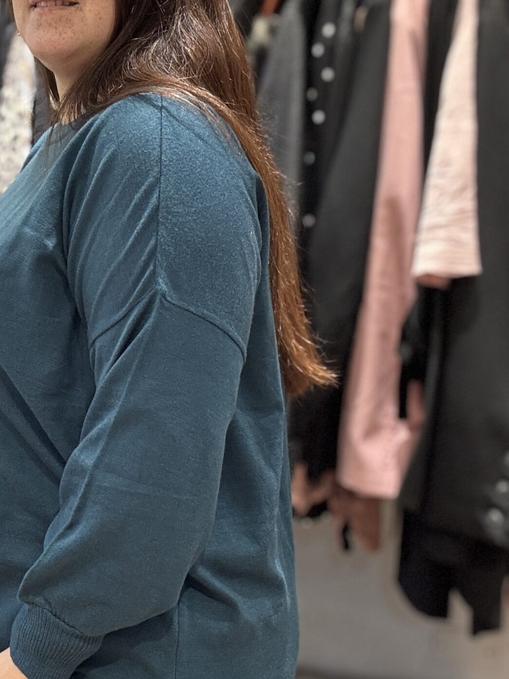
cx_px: 78
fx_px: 1078
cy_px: 334
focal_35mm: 55
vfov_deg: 34.9
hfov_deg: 25.9
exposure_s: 1/50
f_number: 1.9
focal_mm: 2.69
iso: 160
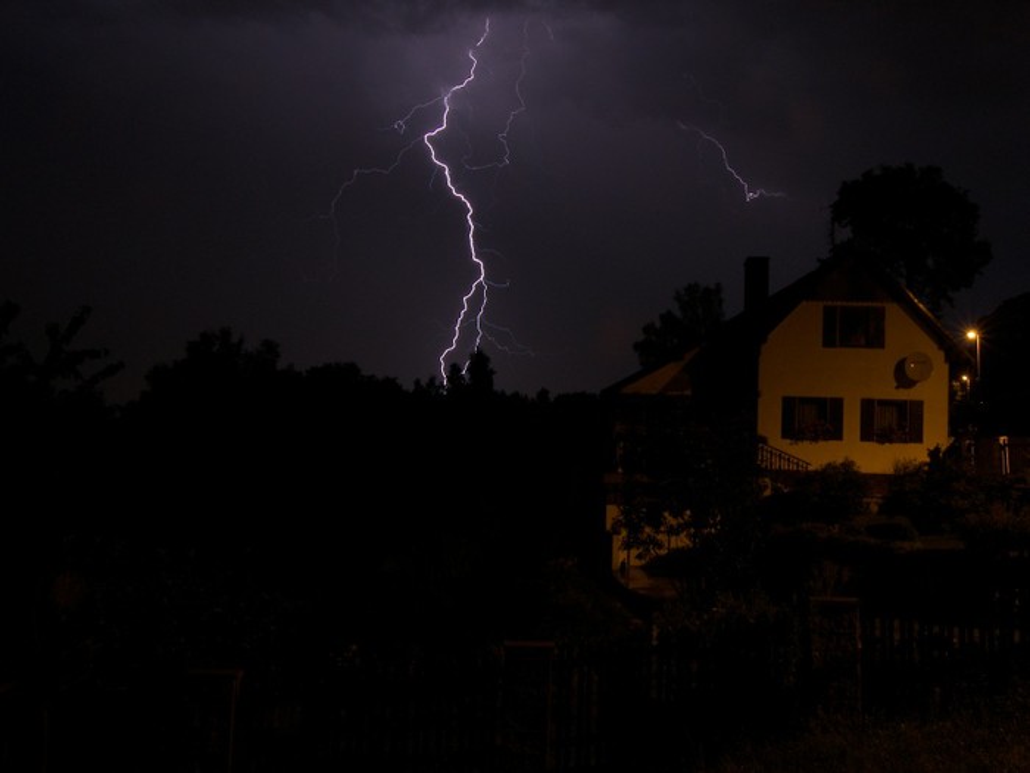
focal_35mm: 32
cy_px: 386
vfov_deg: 44.2
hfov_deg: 56.8
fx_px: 952
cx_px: 515
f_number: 8
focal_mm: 6.8
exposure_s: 16
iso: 50
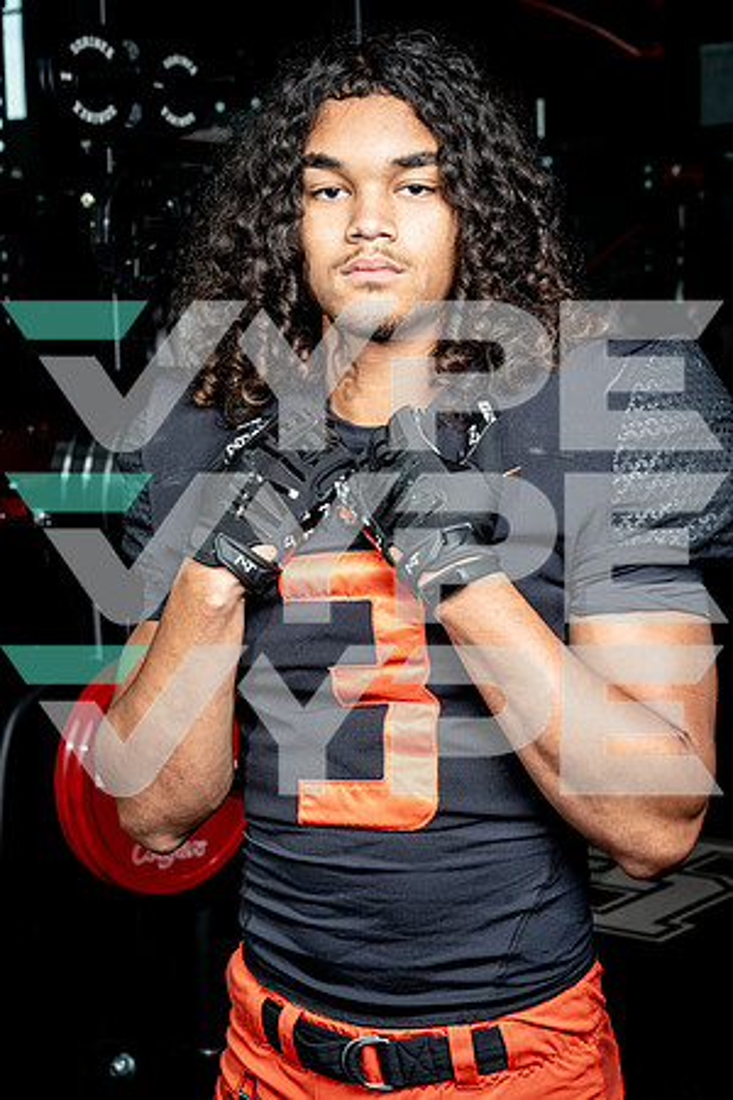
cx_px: 366
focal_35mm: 70
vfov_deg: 28.8
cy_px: 550
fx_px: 2138
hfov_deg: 19.5
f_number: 9
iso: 640
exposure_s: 1/250
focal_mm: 70
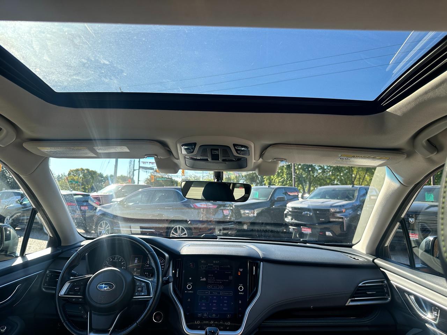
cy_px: 168
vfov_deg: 56.8
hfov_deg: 71.6
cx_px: 224
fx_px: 310
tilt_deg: +5.0
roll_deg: -1.8
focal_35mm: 24
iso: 80
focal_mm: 6.86
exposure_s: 1/745
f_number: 1.78
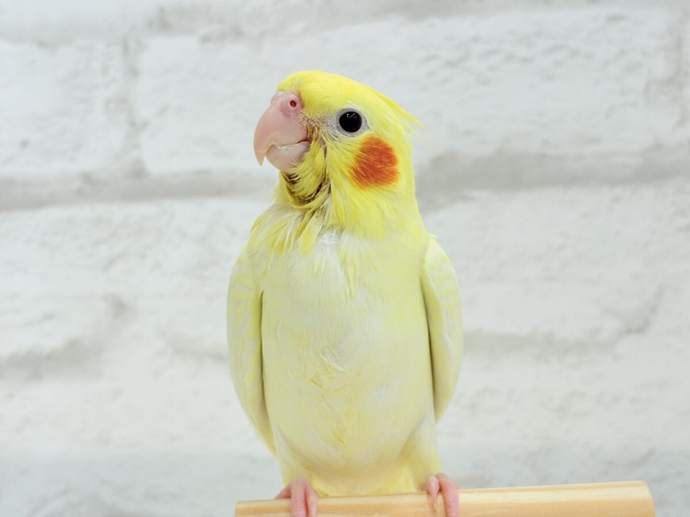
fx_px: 1037
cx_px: 345
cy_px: 258
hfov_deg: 36.8
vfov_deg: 28.0
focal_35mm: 52
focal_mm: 5.96
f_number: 1.6
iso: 50
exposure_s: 1/100
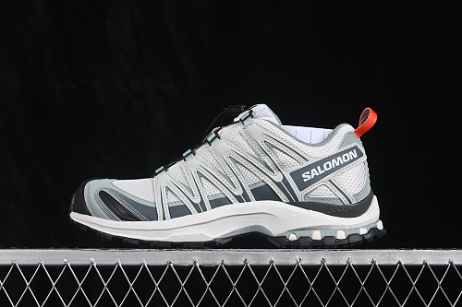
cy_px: 154
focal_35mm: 75
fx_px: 962
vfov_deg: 18.2
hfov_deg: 27.0
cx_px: 231
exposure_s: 1/80
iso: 160
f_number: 8
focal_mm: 50
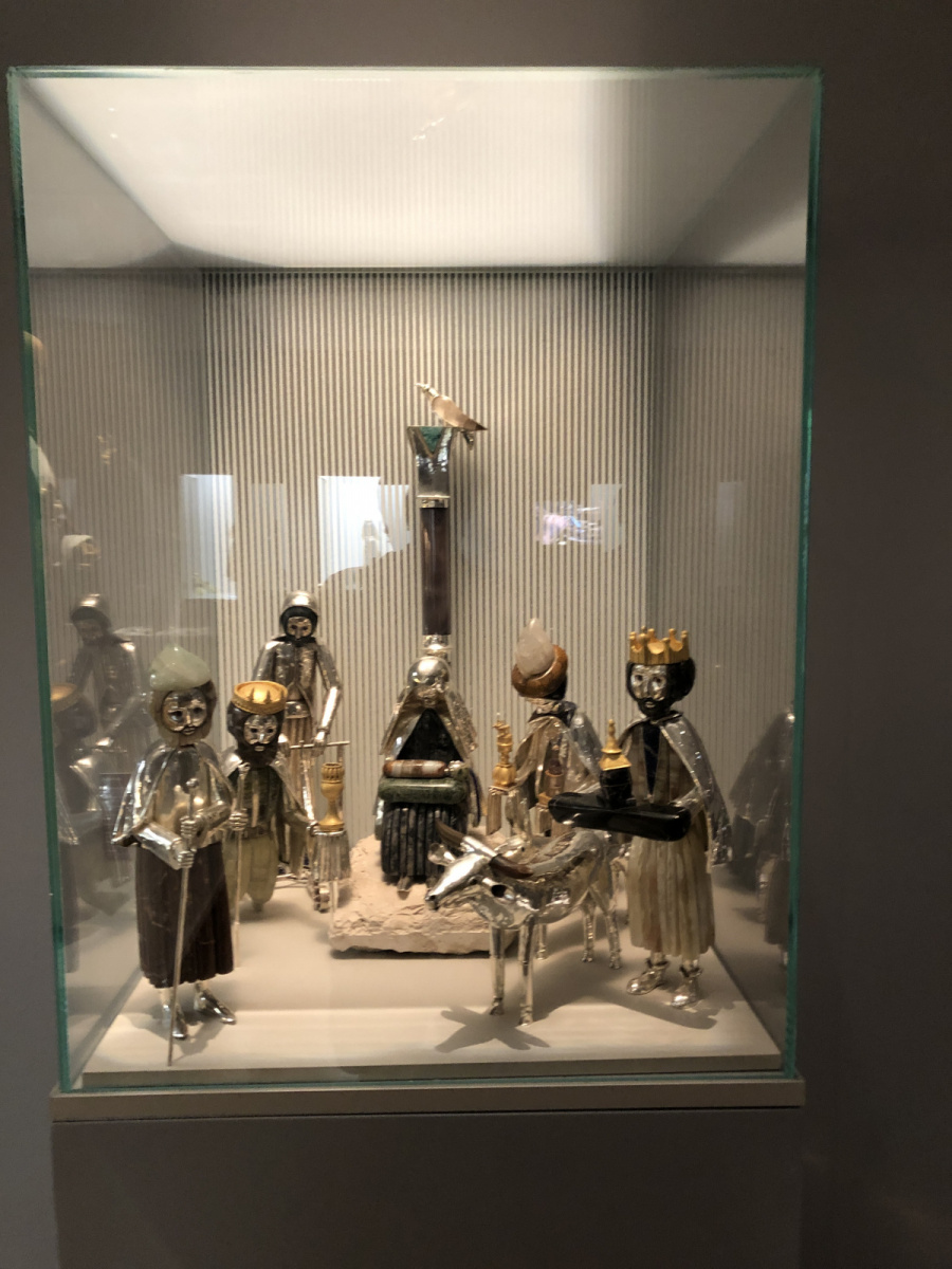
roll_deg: +0.8
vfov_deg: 63.4
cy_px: 634
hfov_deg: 49.7
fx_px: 1027
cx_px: 476
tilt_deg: -5.4
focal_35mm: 28
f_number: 1.8
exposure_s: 1/7
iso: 80
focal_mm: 3.99
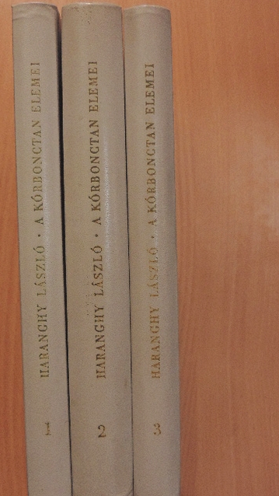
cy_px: 248
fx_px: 618
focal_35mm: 47
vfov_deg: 43.7
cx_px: 101
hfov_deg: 25.4
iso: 800
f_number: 3.4
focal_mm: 7.6
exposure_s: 1/100
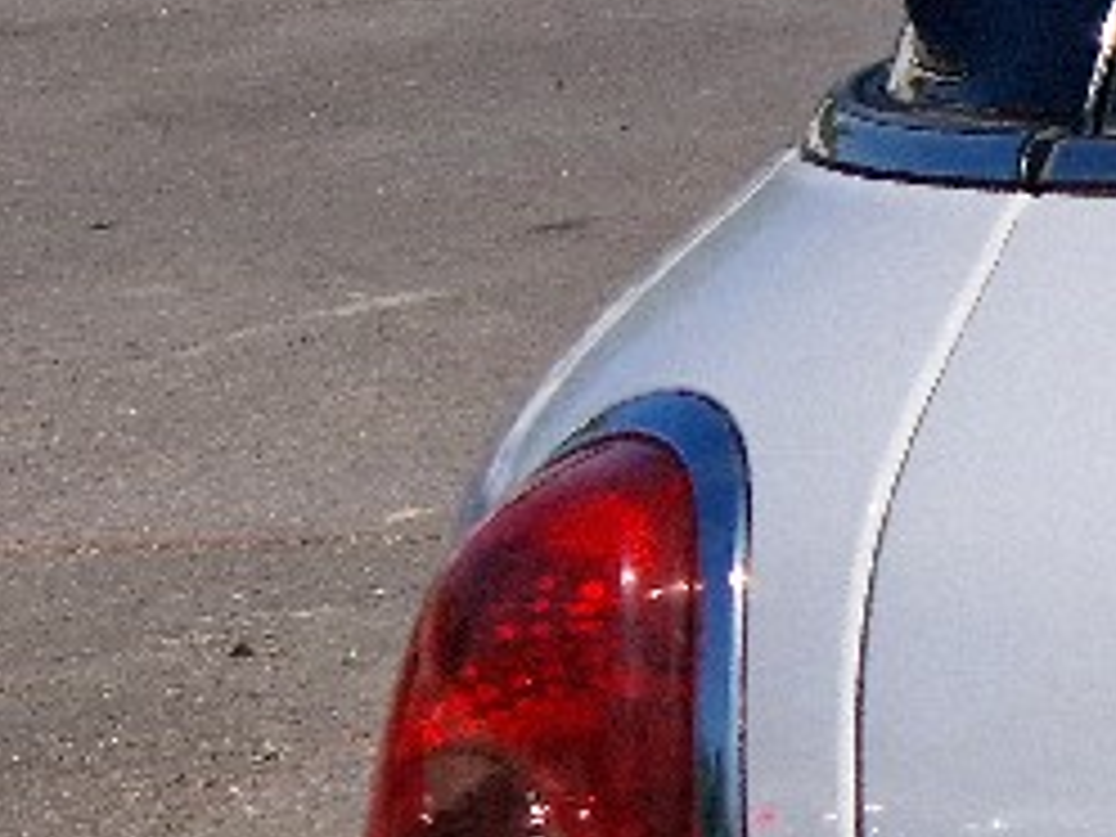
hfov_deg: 9.5
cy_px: 720
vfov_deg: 8.3
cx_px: 2925
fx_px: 5739
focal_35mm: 178
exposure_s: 1/3333
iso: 50
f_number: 1.8
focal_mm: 5.4
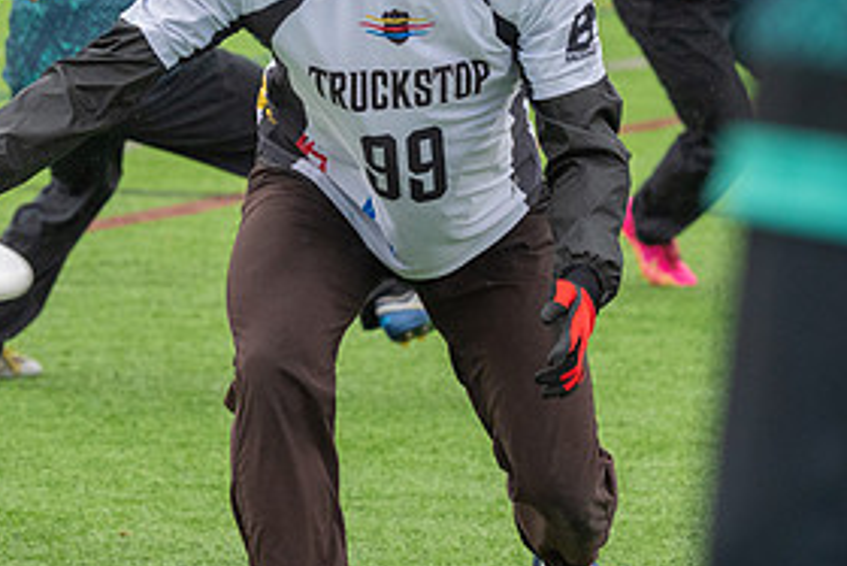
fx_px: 8851
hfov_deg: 5.5
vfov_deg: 3.7
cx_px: 386
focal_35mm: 376
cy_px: 40
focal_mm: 140
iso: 1600
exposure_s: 1/1000
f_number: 5.6
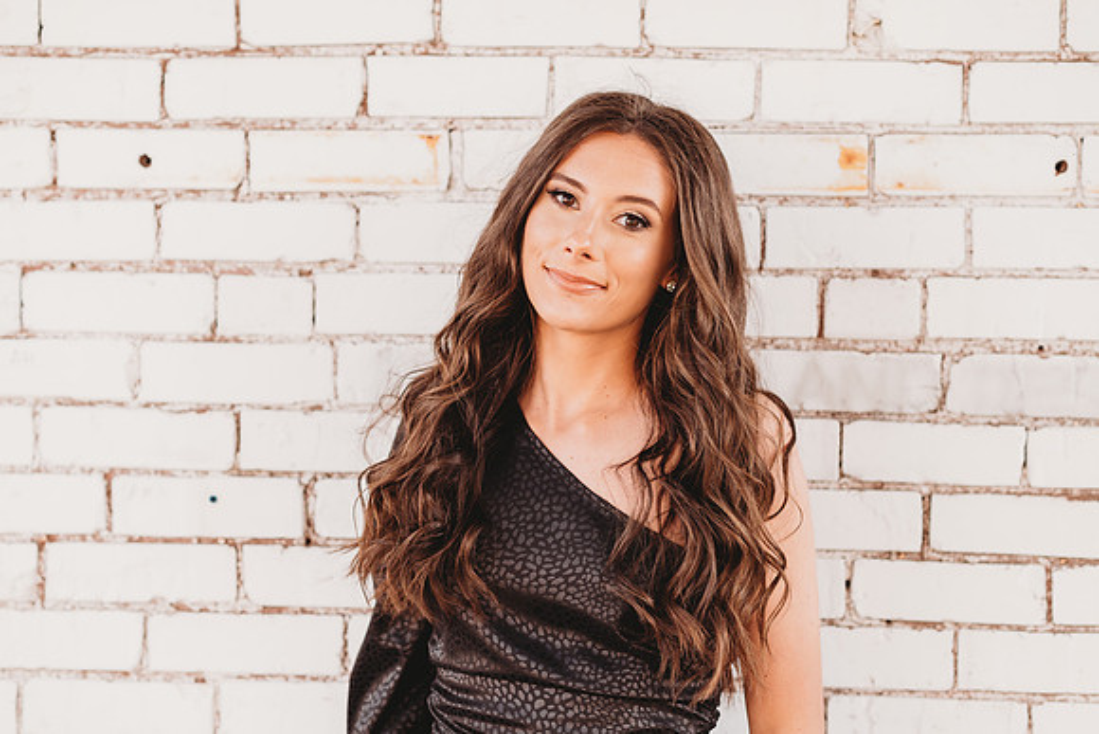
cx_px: 529
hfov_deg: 22.9
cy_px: 369
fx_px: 2717
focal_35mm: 89
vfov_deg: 15.4
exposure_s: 1/250
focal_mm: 85
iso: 100
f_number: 2.5
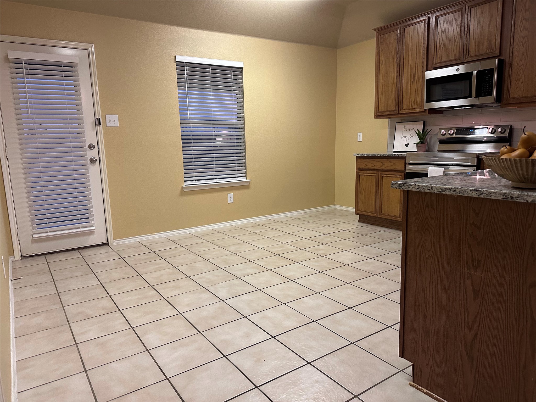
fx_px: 372
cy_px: 201
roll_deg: +1.1
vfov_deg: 56.8
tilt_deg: -9.0
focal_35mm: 24
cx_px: 268
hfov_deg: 71.6
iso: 320
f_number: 1.78
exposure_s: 1/60
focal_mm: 6.86
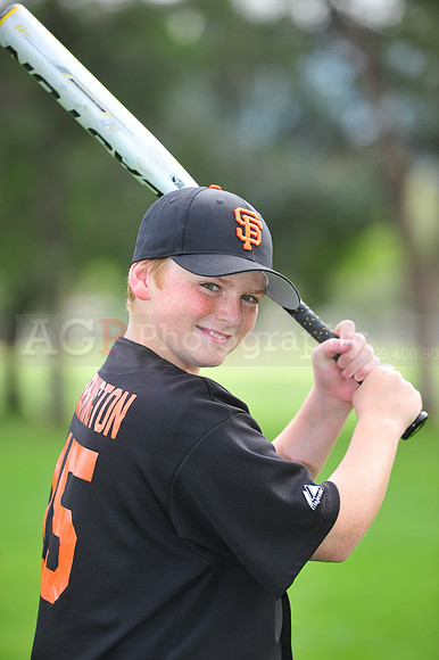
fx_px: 3662
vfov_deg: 10.3
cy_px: 330
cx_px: 220
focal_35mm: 200
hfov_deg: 6.9
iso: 200
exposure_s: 1/320
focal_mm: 200
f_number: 4.5
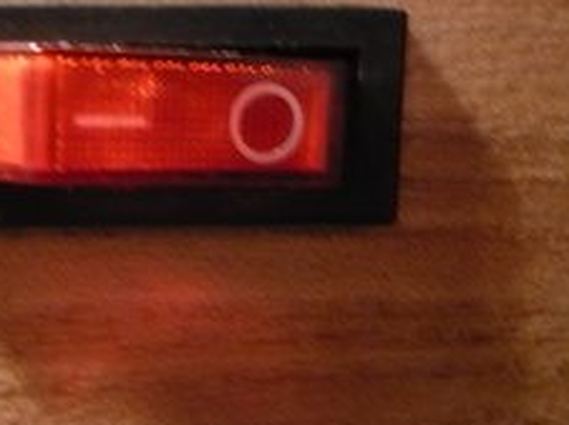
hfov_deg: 30.6
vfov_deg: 23.5
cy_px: 277
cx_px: 128
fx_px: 1018
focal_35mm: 62
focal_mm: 5.8
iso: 400
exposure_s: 1/4
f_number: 2.8
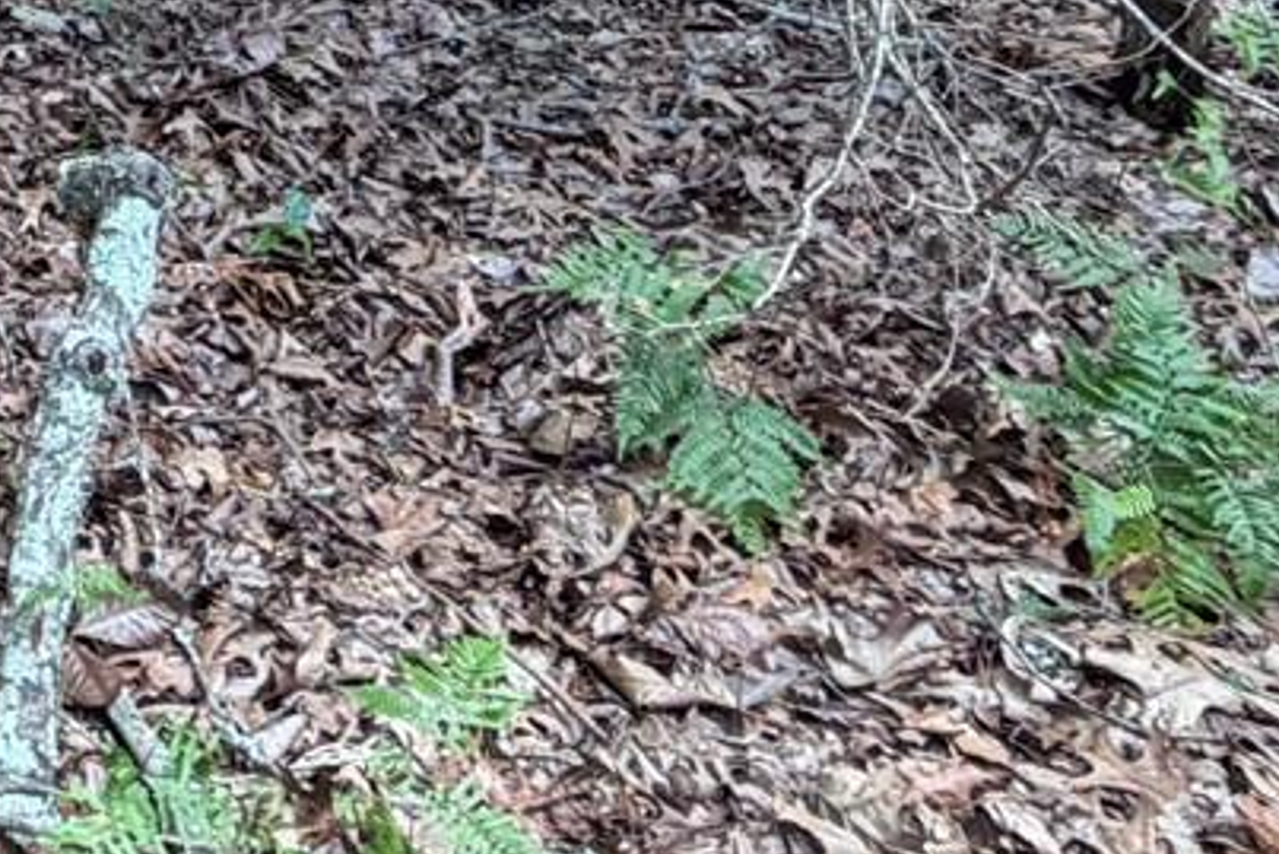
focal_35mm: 74
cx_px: -498
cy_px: -629
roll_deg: -0.1
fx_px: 2630
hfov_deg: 23.3
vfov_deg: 16.0
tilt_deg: -3.2
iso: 80
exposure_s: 1/121
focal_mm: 2.22
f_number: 2.2
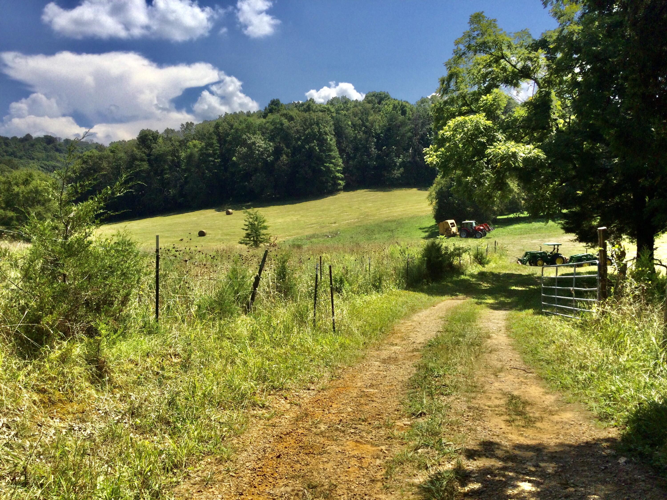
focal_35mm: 31
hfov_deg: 58.4
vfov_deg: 45.4
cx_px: 334
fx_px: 597
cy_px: 250
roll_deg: +1.1
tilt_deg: -4.8
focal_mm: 3.3
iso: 25
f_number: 2.4
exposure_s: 1/1631
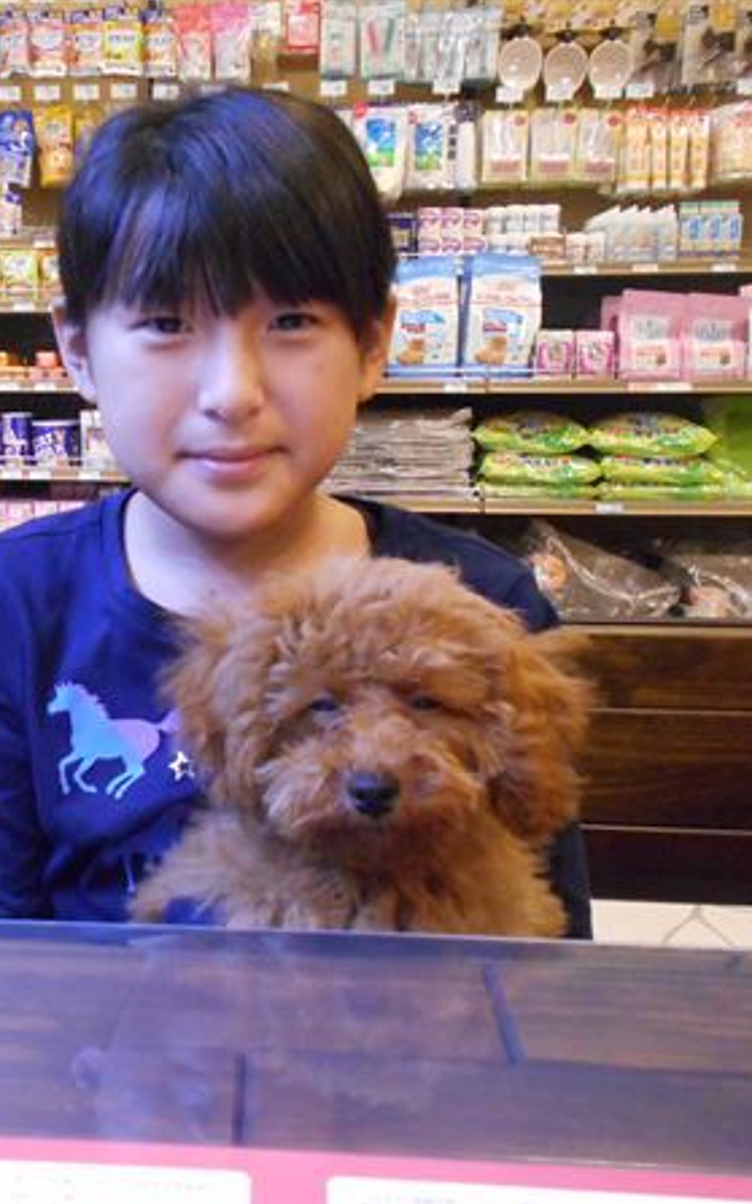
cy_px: 603
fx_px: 1214
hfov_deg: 33.6
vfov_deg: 52.8
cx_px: 173
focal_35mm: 37
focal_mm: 4.6
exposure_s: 1/80
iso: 800
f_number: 3.2
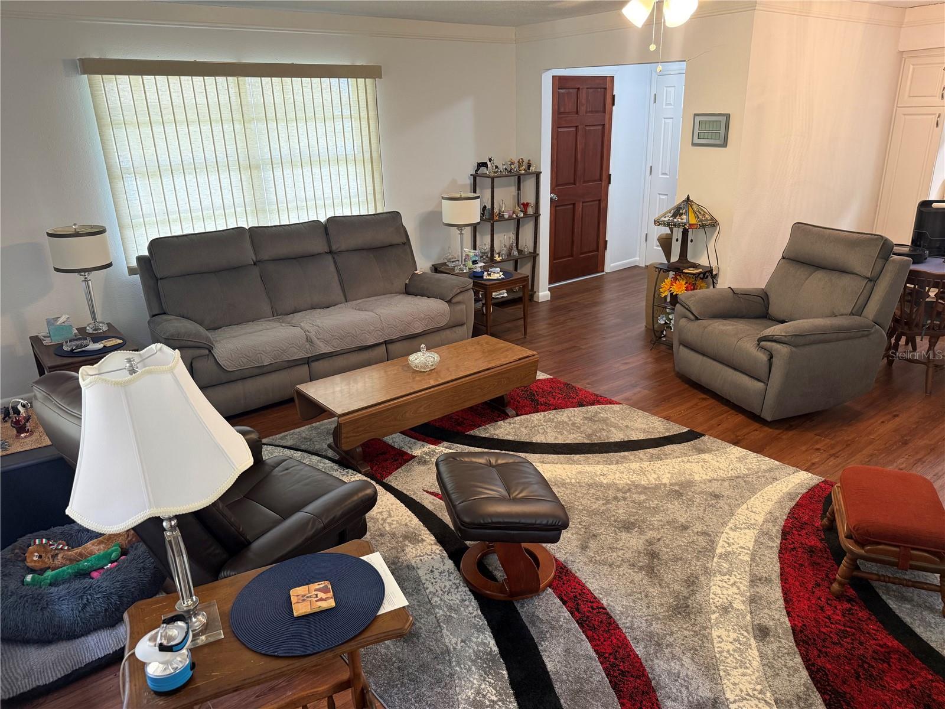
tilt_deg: -20.3
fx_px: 655
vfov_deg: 56.8
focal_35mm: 24
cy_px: 354
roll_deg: +1.2
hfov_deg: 71.6
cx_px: 472
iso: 200
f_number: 1.78
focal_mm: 6.76
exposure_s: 1/60
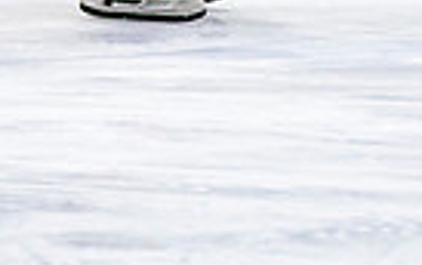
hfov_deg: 1.9
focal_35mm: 1079
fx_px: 12425
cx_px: 64
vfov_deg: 1.2
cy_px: -191
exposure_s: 1/640
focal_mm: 170
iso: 640
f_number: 2.8
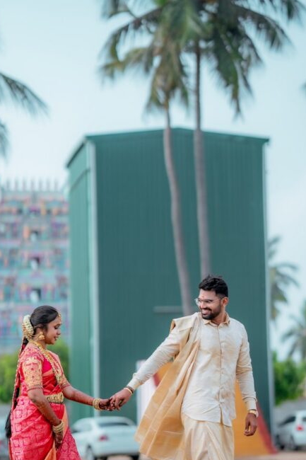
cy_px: 294
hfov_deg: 10.2
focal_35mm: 134
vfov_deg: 15.3
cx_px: 189
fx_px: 1709
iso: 100
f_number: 1.4
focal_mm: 85
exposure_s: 1/3200
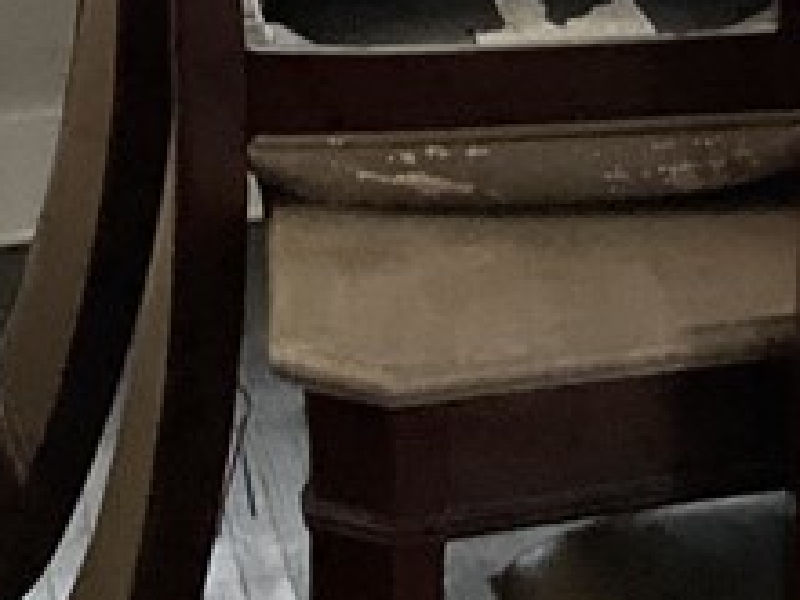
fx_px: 3120
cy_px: -422
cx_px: 920
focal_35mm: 135
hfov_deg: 14.2
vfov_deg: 10.4
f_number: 1.8
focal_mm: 3
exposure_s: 1/60
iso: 200
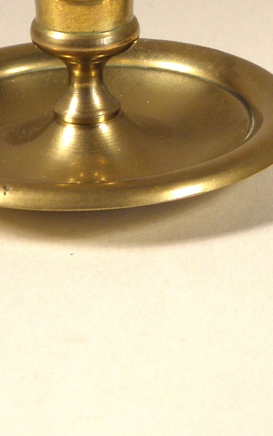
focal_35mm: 239
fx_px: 2843
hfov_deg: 5.5
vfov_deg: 8.7
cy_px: 0
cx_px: 399
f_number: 4.4
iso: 100
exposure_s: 1/60
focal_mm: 14.3
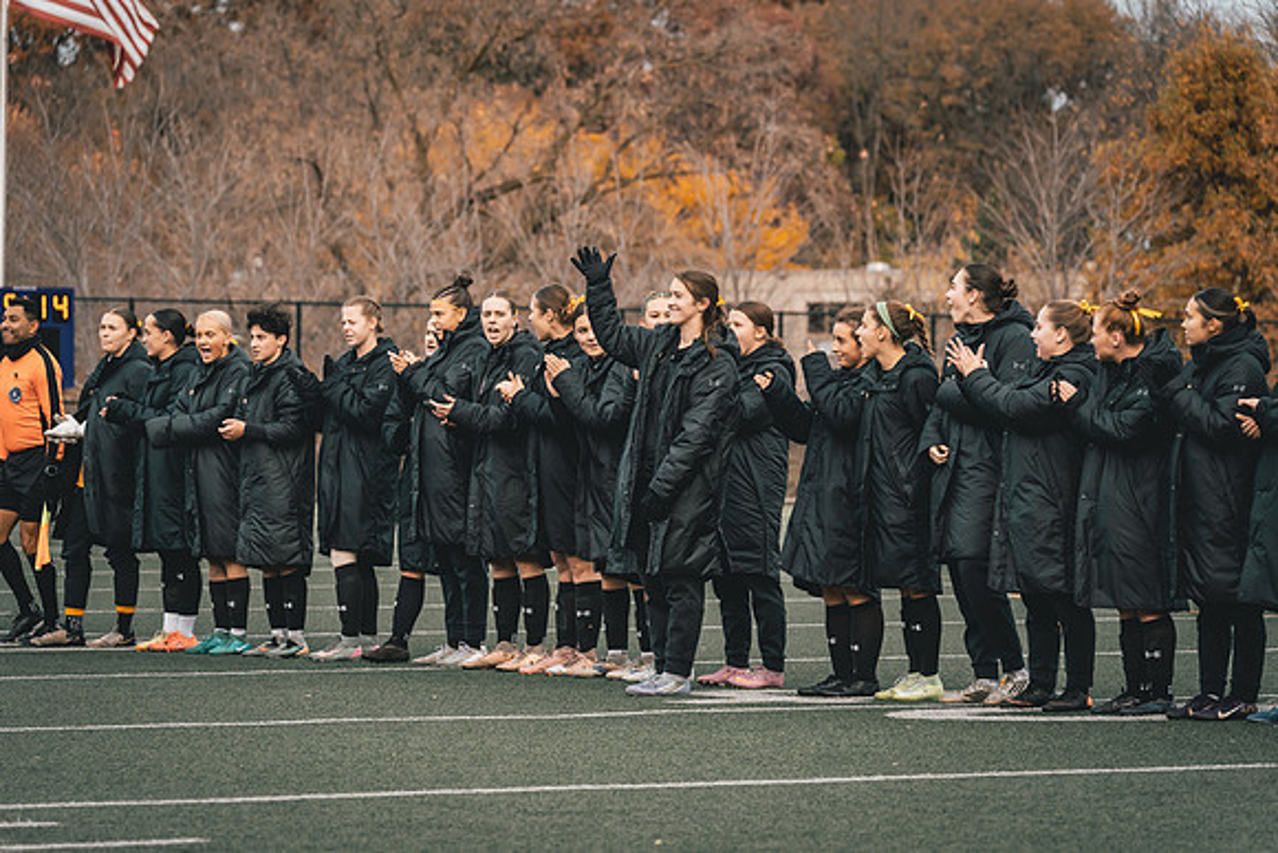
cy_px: 426
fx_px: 6616
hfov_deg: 11.0
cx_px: 639
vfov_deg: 7.4
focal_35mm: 186
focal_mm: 186
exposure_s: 1/1000
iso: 800
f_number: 6.3
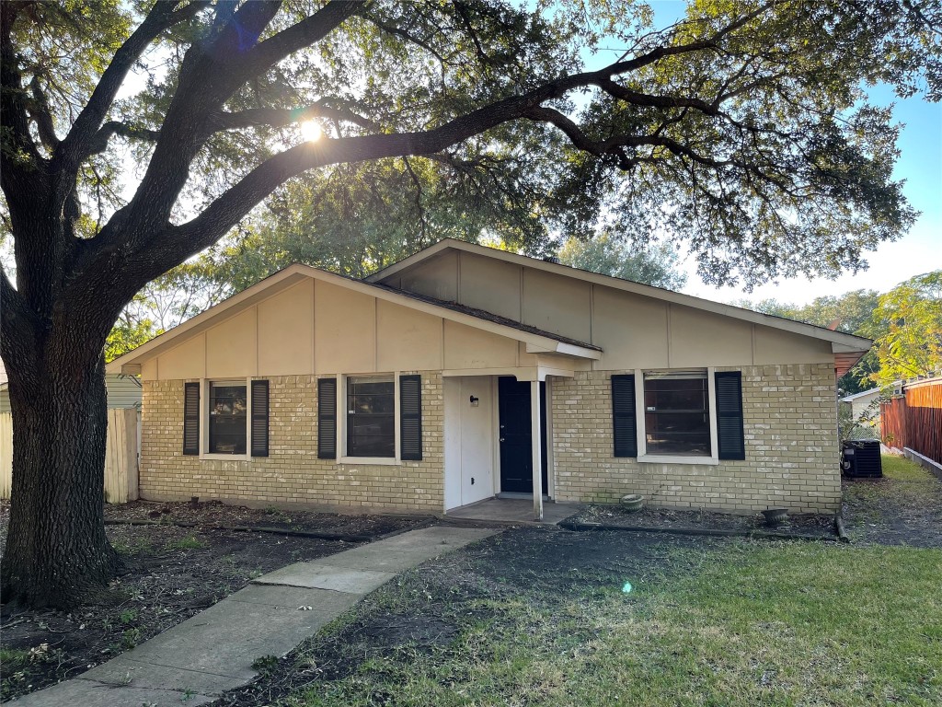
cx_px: 471
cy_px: 354
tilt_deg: +2.7
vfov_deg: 53.1
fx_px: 708
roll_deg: +0.6
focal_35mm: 26
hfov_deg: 67.3
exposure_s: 1/316
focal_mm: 5.1
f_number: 1.6
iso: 32
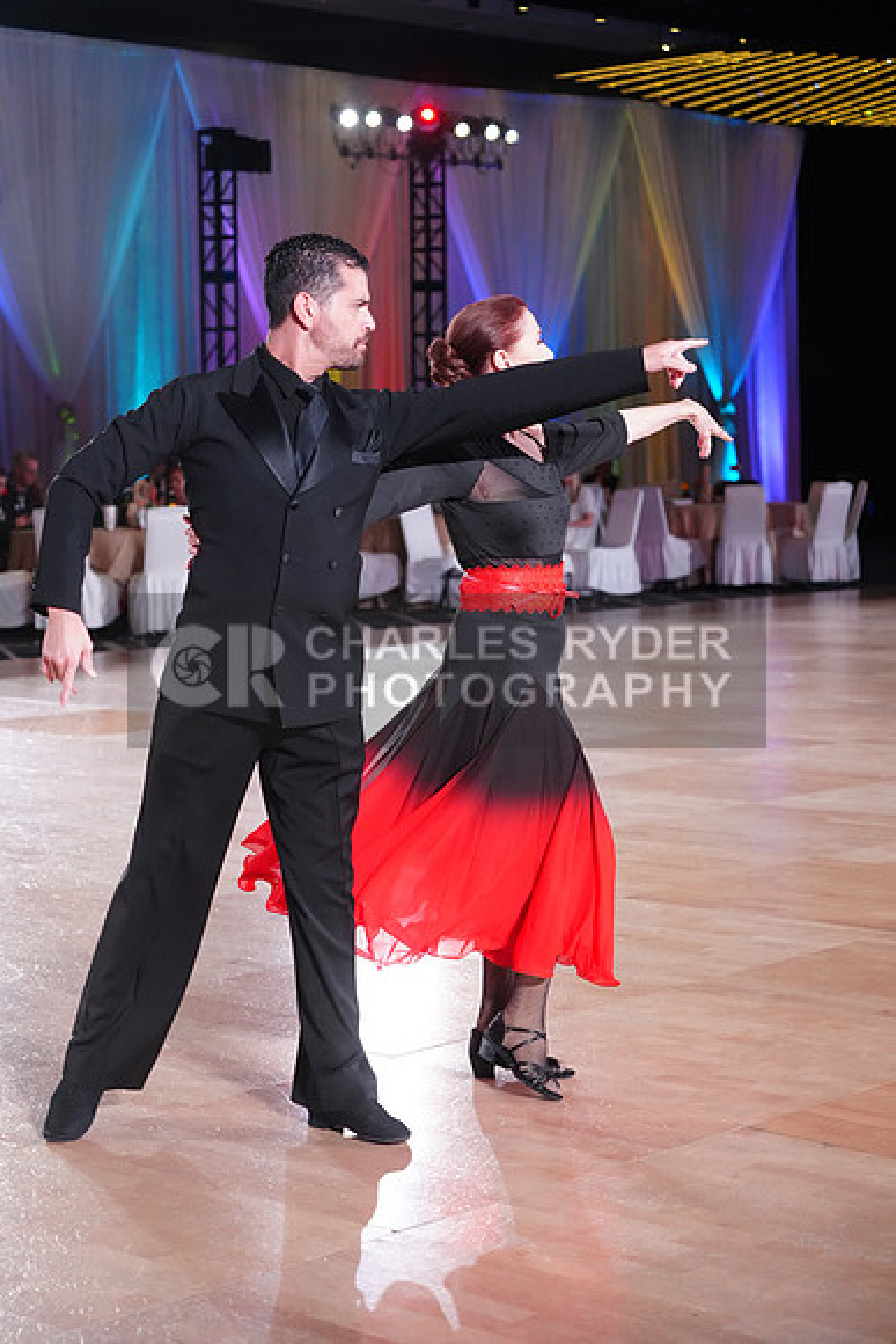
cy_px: 672
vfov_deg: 28.8
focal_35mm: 70
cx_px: 448
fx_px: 2612
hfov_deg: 19.5
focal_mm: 70
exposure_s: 1/400
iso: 3200
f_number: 4
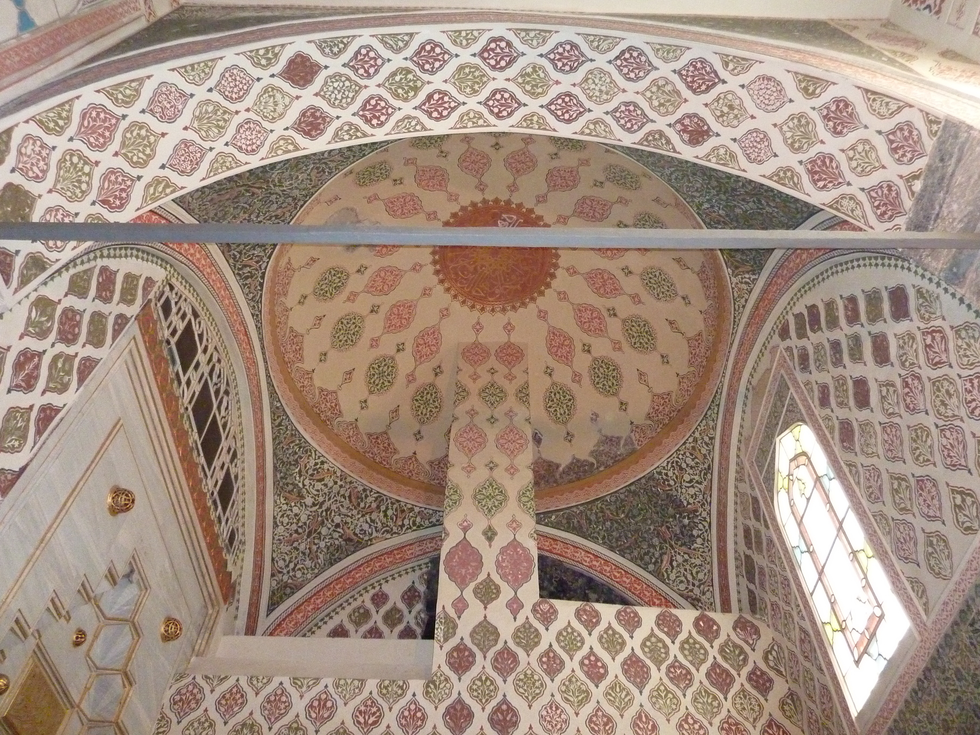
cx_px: 490
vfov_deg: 54.9
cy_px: 368
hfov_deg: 69.4
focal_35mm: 25
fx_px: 708
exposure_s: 1/30
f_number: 3.3
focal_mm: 4.1
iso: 1000
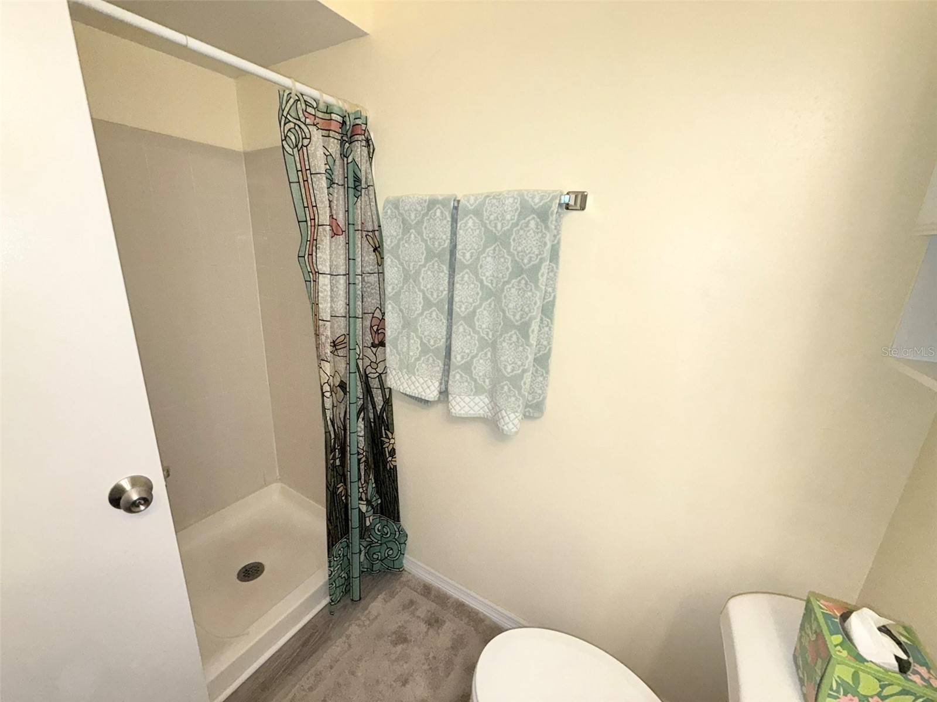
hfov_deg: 102.1
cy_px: 351
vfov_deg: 85.7
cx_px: 468
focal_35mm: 14
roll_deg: -2.1
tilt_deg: -15.9
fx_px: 379
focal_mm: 2.22
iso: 500
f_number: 2.2
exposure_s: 1/120
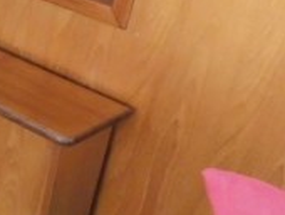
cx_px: -357
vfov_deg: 13.5
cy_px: -13
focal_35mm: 108
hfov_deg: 13.9
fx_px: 890
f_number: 3
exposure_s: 1/15
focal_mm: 4
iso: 400
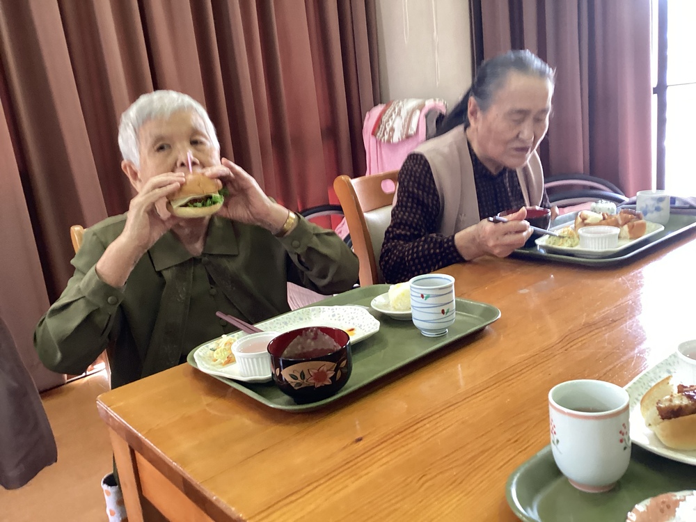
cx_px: 348
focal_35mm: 31
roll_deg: +7.5
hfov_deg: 58.4
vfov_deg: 45.4
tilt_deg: -14.0
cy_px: 261
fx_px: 623
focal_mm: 3.3
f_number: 2.4
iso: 200
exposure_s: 1/50
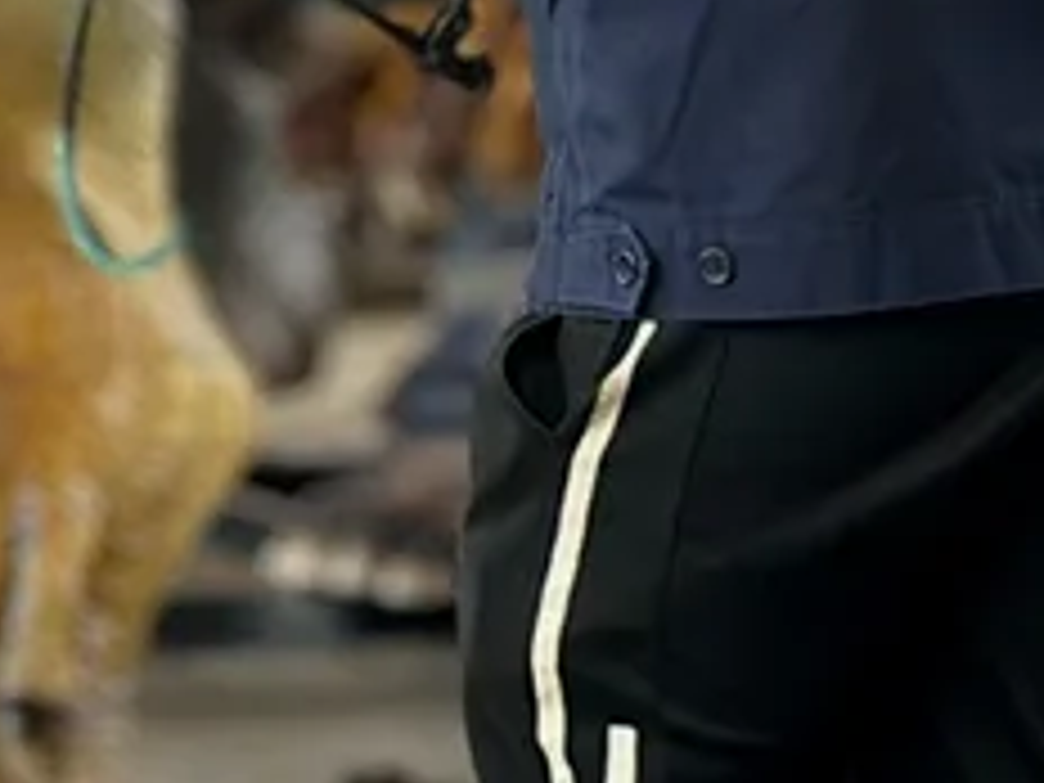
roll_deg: +0.4
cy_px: -477
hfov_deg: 9.5
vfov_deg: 7.0
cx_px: 306
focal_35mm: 207
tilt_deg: +1.4
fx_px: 6243
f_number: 1.78
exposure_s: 1/33
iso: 250
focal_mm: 6.86
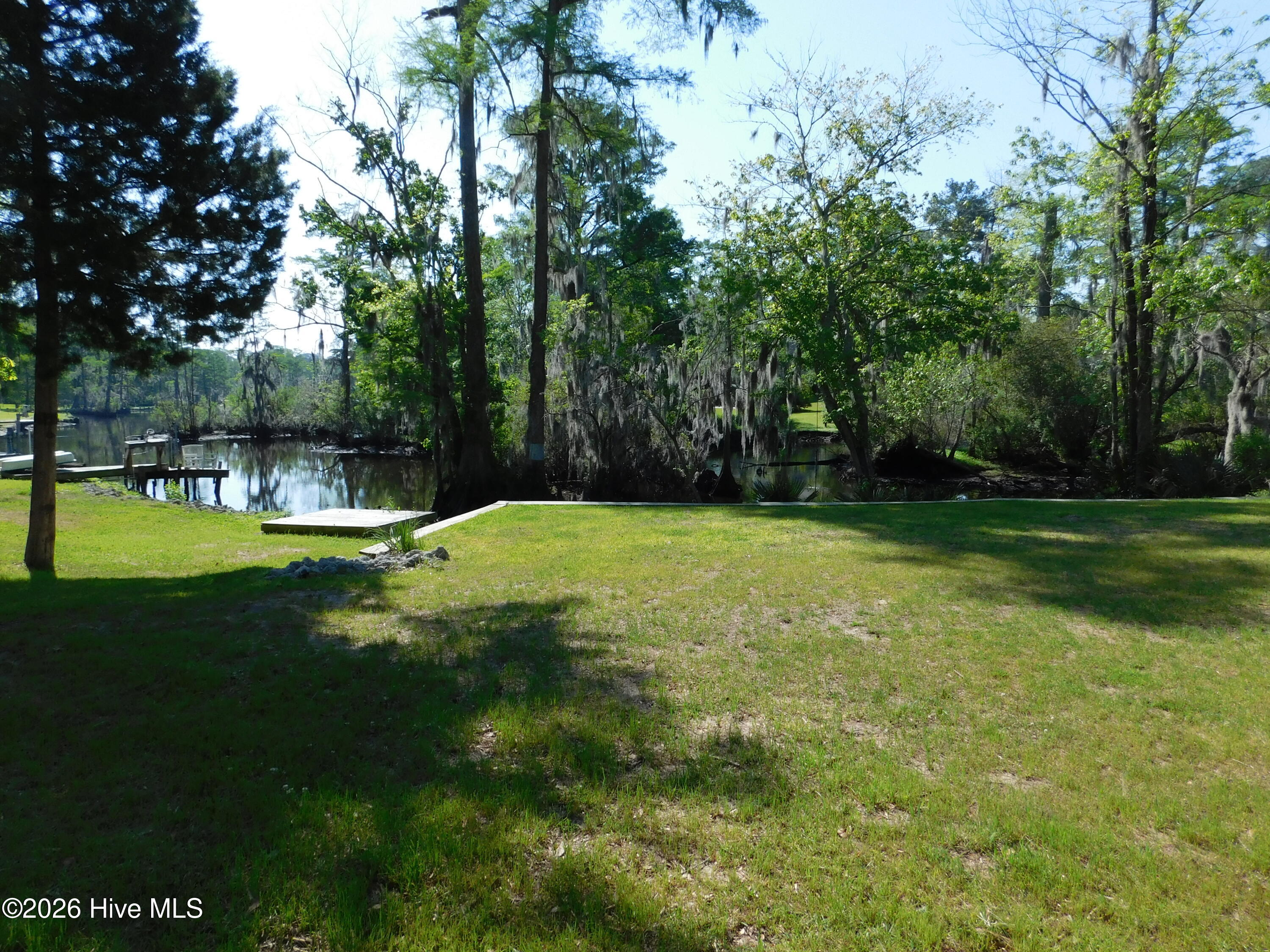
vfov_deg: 58.9
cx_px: 635
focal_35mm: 23
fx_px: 844
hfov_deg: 73.9
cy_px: 476
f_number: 3
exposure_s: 1/1250
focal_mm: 4
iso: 125
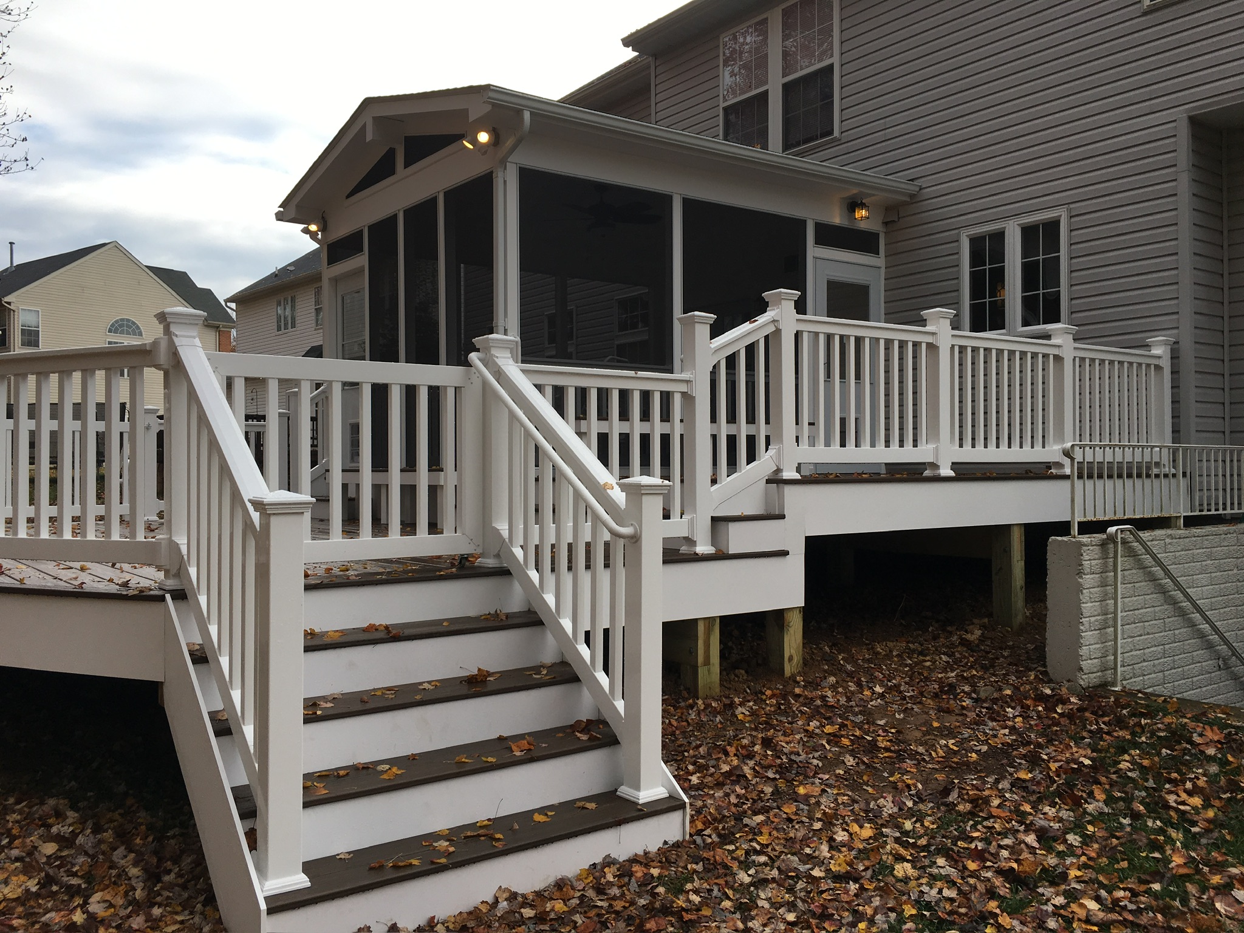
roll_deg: -0.6
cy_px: 466
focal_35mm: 29
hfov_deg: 61.7
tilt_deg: -0.3
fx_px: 1042
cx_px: 622
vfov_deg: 48.2
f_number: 2.2
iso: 25
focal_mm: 4.15
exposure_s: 1/818
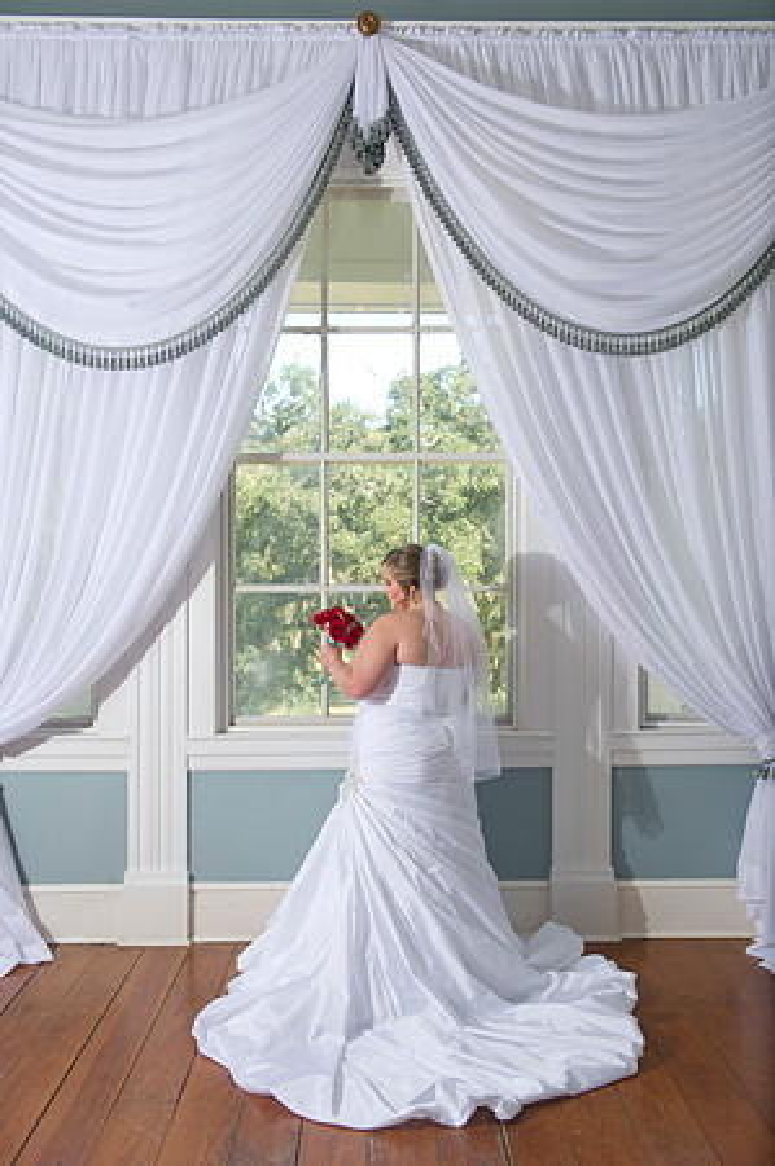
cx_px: 388
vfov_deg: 54.5
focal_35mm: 35
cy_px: 583
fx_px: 1133
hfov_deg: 37.8
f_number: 5.6
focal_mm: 35
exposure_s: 1/250
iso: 320
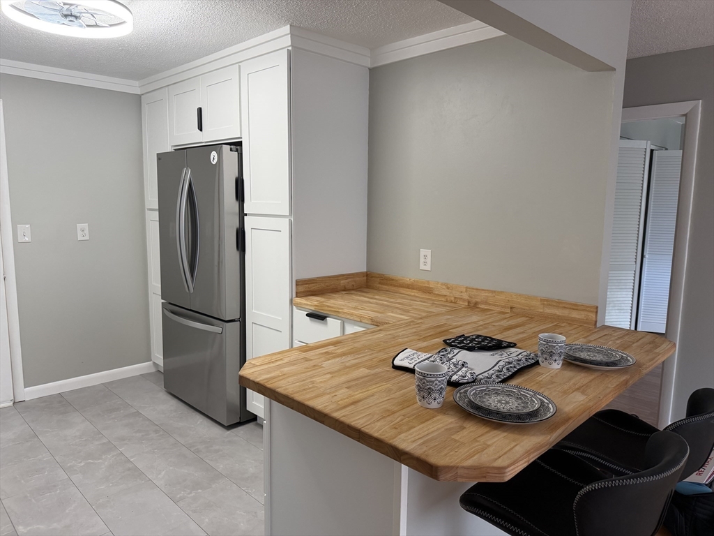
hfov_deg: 71.6
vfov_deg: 56.8
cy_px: 268
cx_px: 357
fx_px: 495
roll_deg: -1.0
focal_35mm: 24
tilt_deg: -7.5
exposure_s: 1/117
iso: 200
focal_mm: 6.76
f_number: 1.78
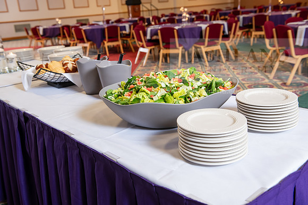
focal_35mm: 38
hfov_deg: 50.7
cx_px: 154
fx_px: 325
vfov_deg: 35.1
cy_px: 102
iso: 800
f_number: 4.5
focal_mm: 38
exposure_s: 1/80
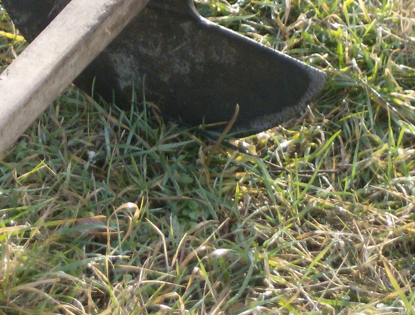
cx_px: 142
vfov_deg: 6.1
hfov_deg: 8.0
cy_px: 48
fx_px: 2975
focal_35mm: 247
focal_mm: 18
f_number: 4.8
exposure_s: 1/134
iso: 102
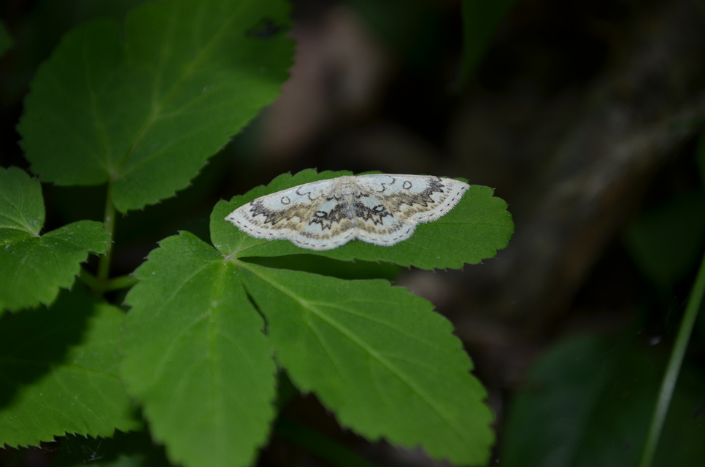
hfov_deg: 24.7
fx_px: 1612
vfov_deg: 16.5
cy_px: 234
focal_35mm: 82
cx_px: 352
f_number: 5.6
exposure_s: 1/30
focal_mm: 55
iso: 200
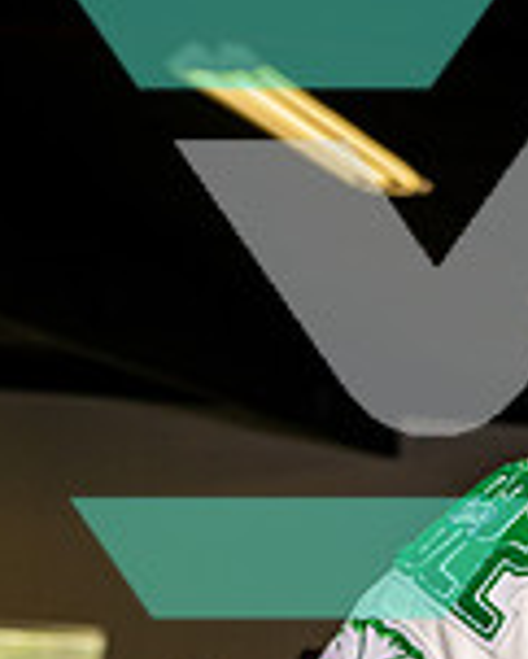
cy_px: 731
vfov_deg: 12.8
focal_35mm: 148
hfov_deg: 9.5
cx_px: 1183
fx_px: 2888
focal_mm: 41
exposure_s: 1/500
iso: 320
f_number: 5.6
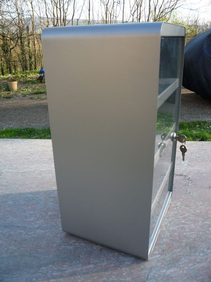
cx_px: 106
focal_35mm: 30
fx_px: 244
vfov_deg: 60.0
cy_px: 141
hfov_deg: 46.8
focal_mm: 5.2
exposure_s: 1/100
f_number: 4
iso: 100
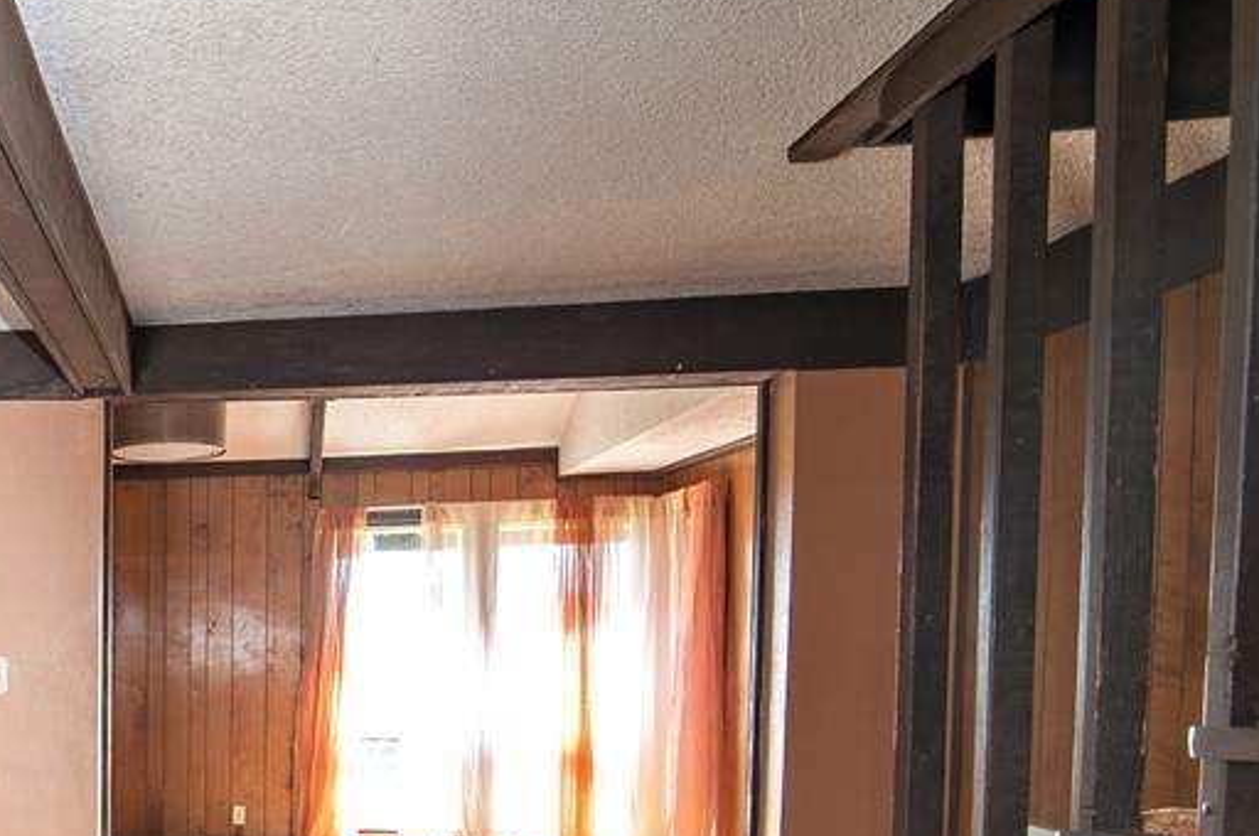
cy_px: 695
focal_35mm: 34
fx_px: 1188
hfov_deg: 44.8
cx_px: -70
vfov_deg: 37.1
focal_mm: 16
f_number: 4.5
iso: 200
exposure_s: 1/20
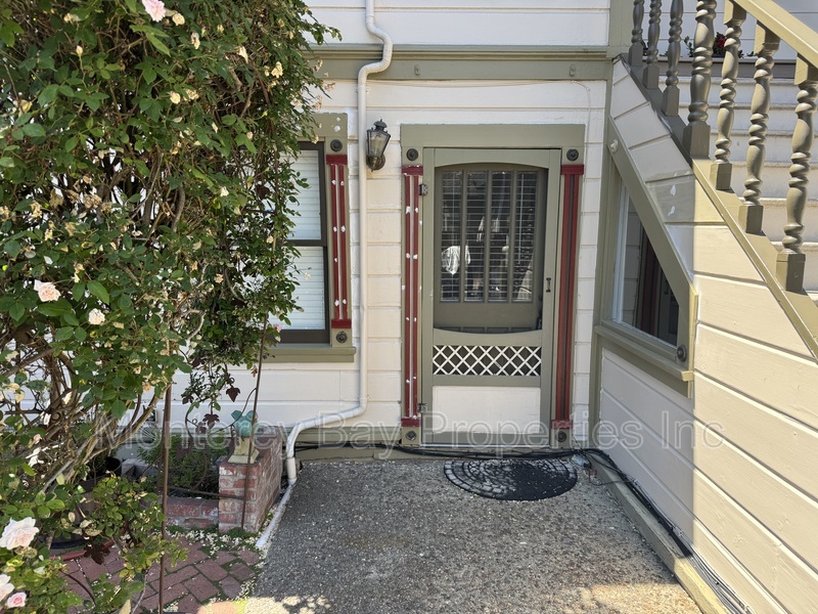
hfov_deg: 71.6
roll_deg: -0.3
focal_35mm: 24
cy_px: 307
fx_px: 567
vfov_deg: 56.8
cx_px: 409
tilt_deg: -8.4
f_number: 1.78
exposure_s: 1/598
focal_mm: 6.76
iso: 80
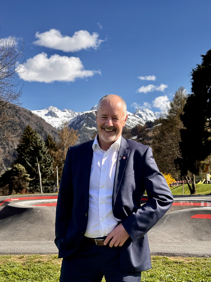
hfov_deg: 30.3
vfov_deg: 39.7
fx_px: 390
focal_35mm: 48
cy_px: 141
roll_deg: +0.3
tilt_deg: +6.6
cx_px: 106
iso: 64
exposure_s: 1/4608
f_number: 1.78
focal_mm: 6.76
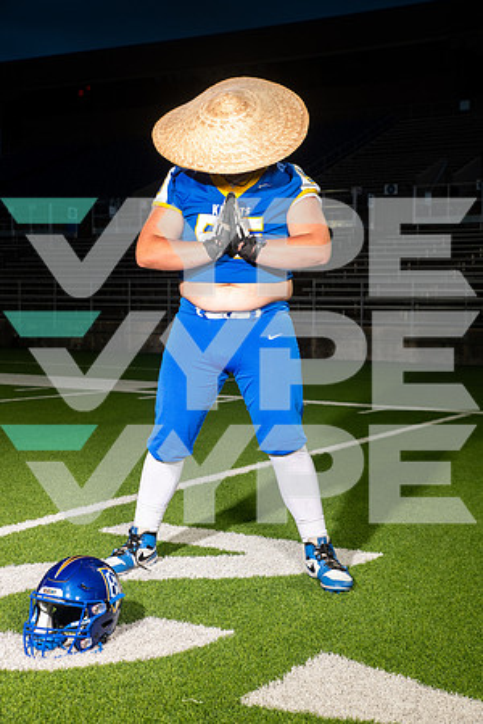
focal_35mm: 52
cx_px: 242
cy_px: 362
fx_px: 1046
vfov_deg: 38.2
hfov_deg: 26.0
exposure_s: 1/320
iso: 800
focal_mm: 52
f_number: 7.1
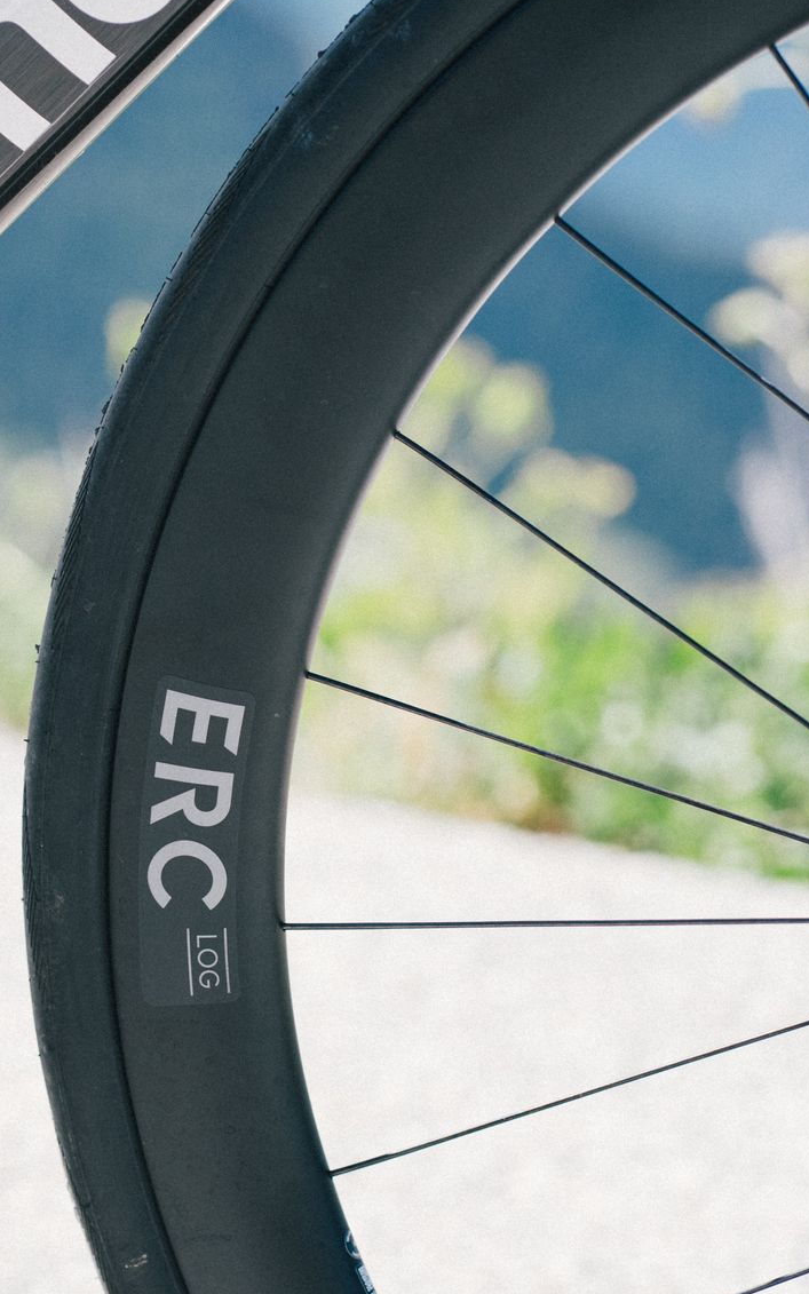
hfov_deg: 8.9
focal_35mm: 147
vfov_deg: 14.2
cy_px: 846
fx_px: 5185
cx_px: 201
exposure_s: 1/1000
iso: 400
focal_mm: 85
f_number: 4
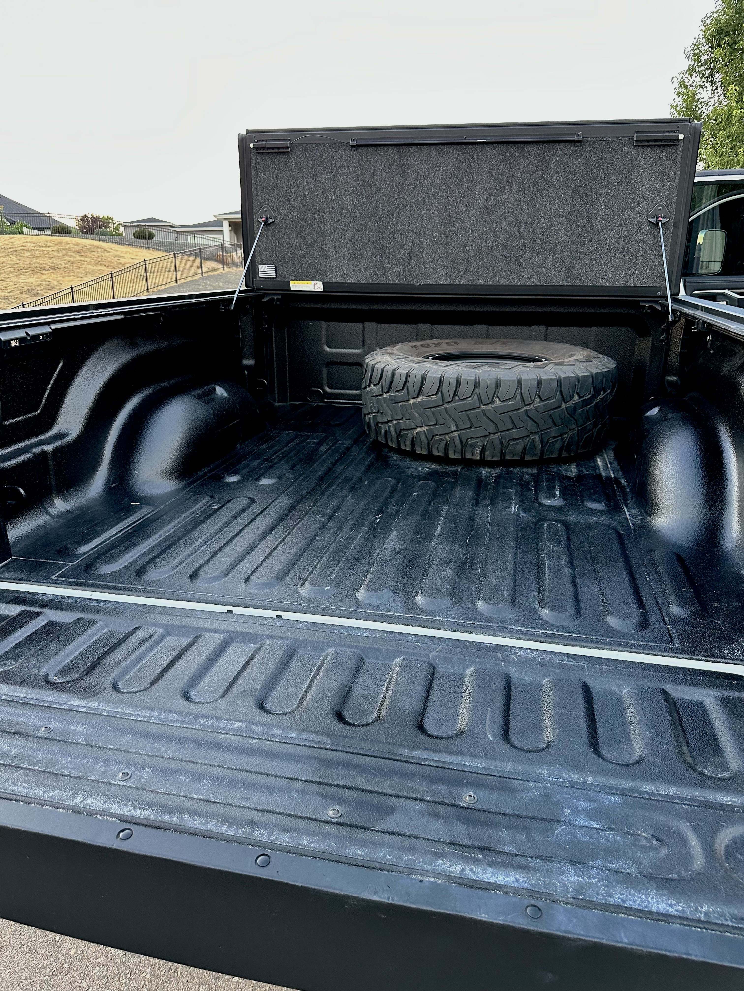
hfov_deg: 56.8
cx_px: 372
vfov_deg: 71.6
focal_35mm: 24
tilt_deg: -12.7
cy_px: 496
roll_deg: +0.6
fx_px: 688
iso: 320
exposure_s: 1/60
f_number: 1.78
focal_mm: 6.86
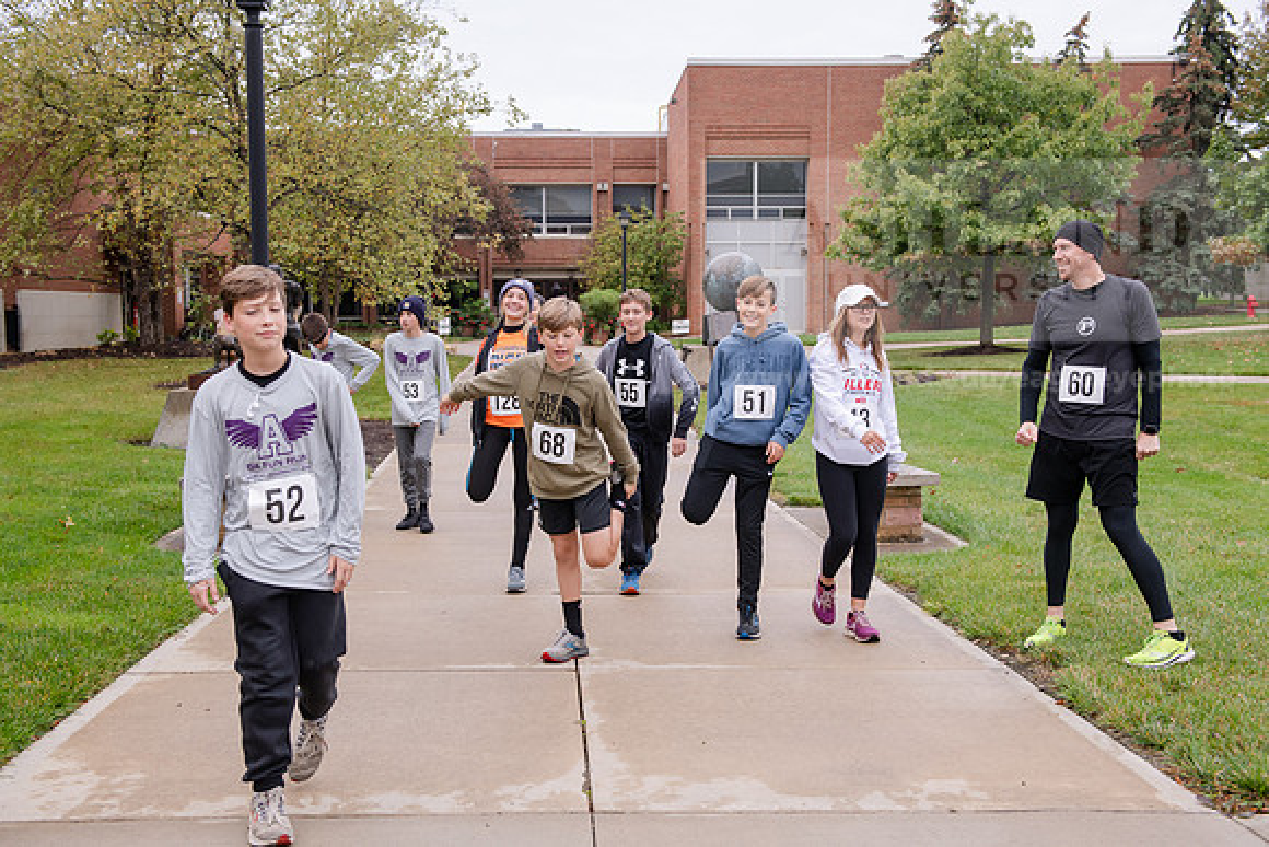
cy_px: 424
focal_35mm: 40
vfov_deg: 33.4
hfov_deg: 48.4
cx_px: 634
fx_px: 1410
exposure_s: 1/320
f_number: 5
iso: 400
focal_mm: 40
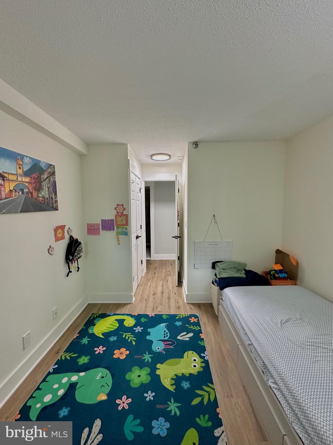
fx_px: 180
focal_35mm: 14
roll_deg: -1.6
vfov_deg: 102.1
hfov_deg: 85.6
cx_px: 166
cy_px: 222
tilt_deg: -4.5
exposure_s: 1/83
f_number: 2.2
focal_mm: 2.22
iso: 250
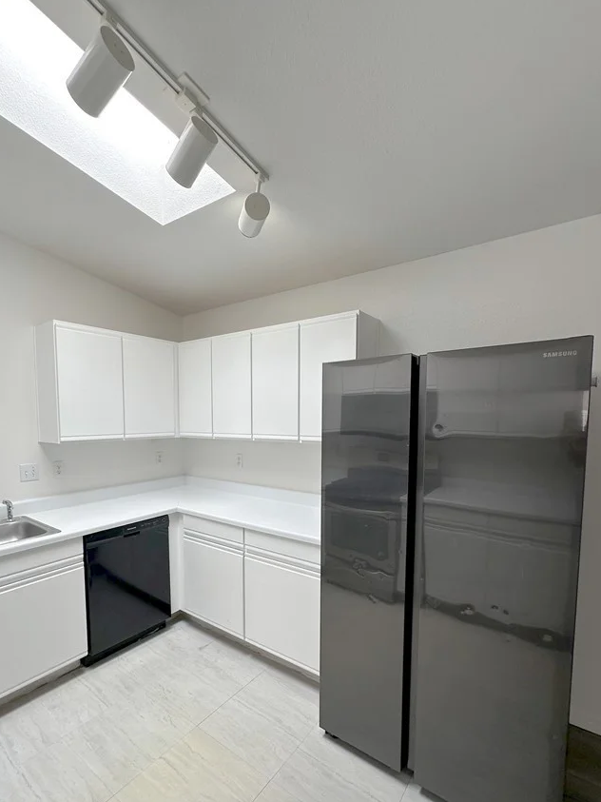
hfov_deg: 74.1
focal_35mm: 17
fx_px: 394
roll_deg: -0.3
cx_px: 250
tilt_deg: -4.0
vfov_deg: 90.6
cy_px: 448
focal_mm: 2.22
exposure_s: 1/130
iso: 40
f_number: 2.2
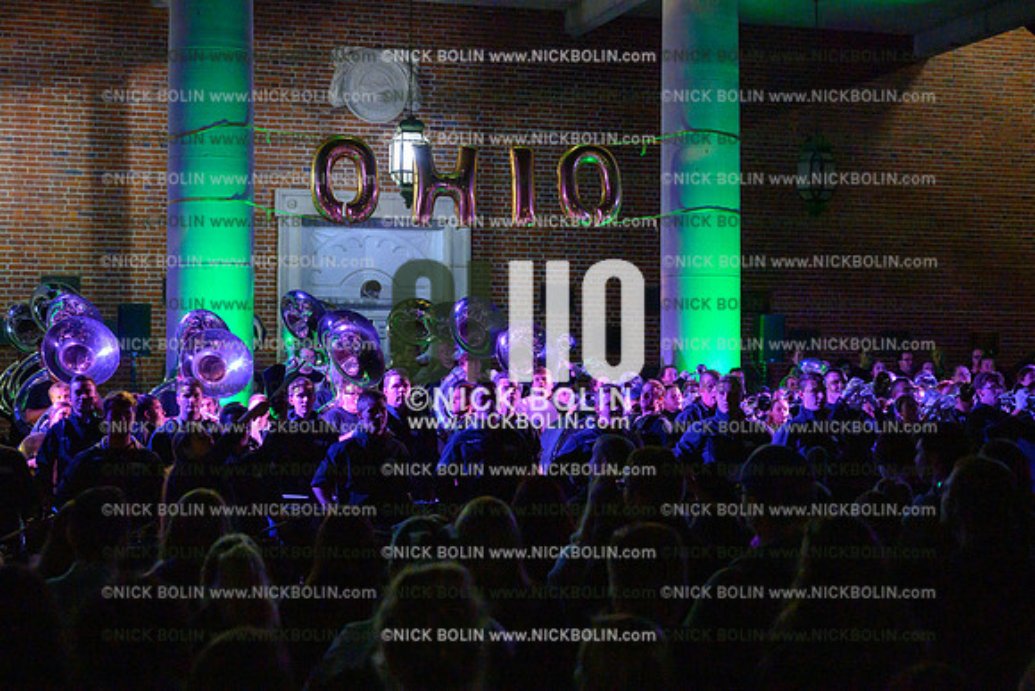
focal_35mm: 57
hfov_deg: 35.0
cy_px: 346
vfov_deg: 23.8
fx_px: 1639
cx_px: 518
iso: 12800
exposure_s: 1/500
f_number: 4
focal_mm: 57
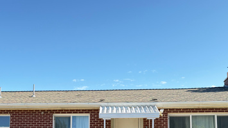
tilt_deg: +7.0
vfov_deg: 21.9
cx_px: 82
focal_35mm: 53
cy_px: 124
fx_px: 321
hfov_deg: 38.8
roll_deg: -0.6
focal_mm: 6.76
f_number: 1.78
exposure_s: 1/774
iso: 100
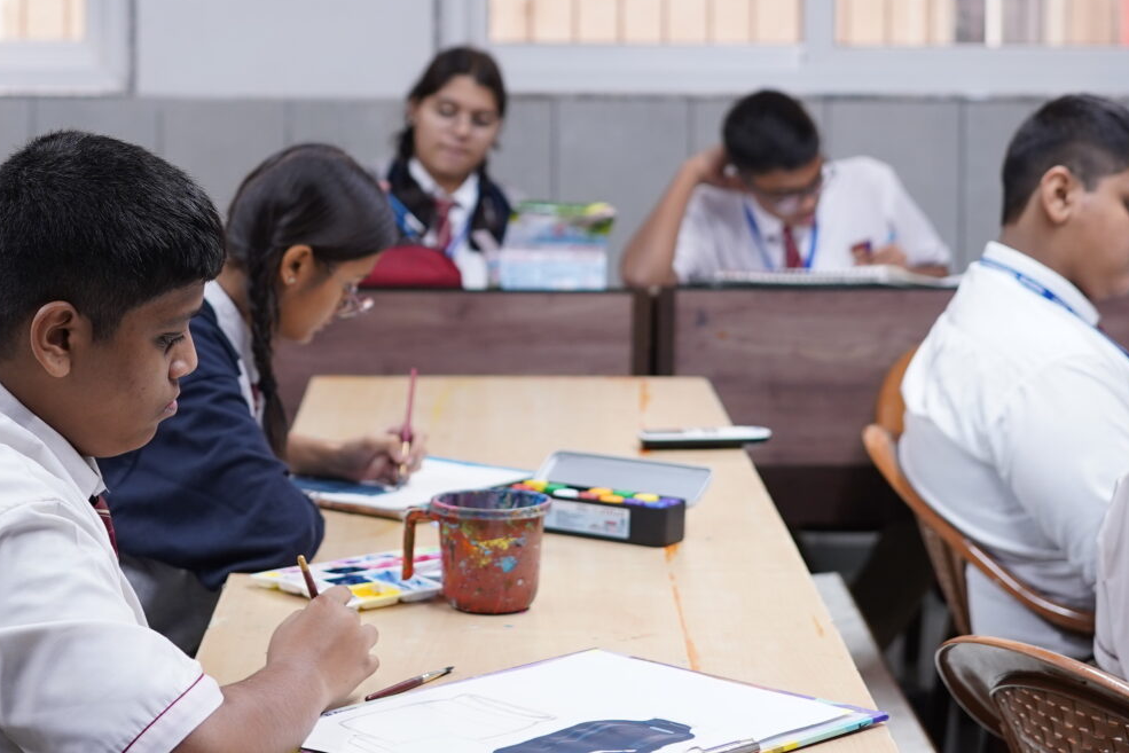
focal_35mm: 91
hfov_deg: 22.2
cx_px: 301
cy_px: 117
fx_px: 2854
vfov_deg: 14.9
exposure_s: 1/50
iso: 250
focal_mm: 35
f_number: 2
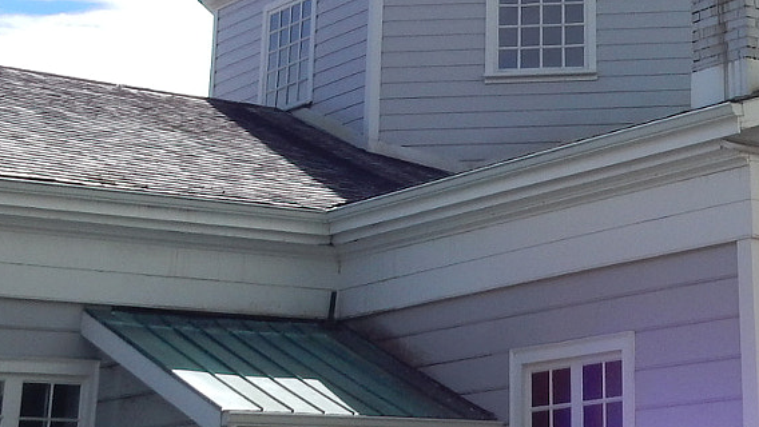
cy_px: -236
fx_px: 1852
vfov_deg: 12.4
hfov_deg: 22.8
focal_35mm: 92
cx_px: 635
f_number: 4
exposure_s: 1/1600
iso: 125
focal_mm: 5.4
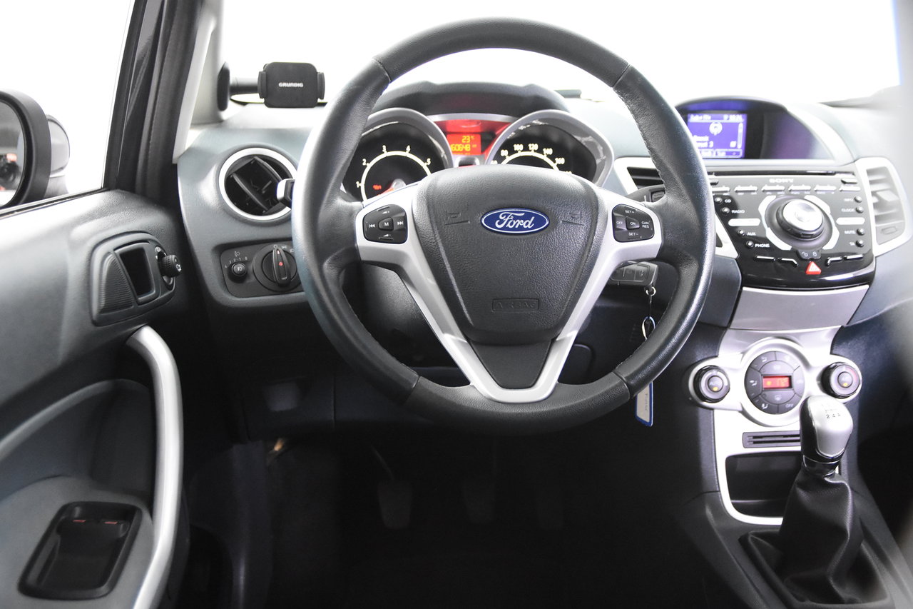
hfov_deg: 49.6
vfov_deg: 34.2
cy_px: 304
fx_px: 989
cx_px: 456
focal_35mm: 39
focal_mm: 26
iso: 5600
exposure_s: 1/40
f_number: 3.2
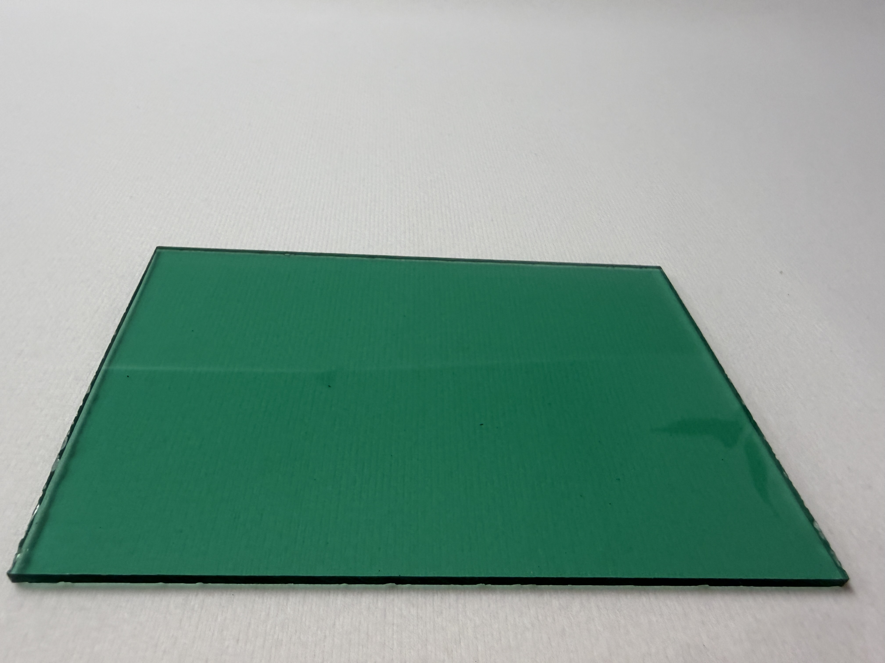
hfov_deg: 71.6
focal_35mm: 24
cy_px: 332
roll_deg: -4.6
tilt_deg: -41.1
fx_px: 614
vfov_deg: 56.8
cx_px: 442
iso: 125
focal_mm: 2.22
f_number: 2.2
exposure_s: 1/100
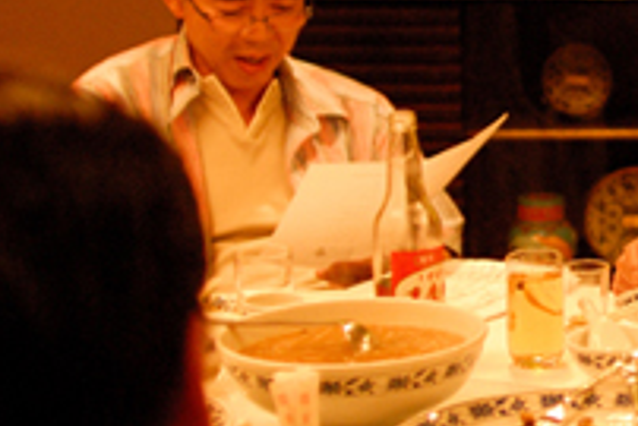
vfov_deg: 10.3
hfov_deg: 14.5
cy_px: 121
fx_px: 2359
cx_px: 913
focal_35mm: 133
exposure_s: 1/80
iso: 800
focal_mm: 28
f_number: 2
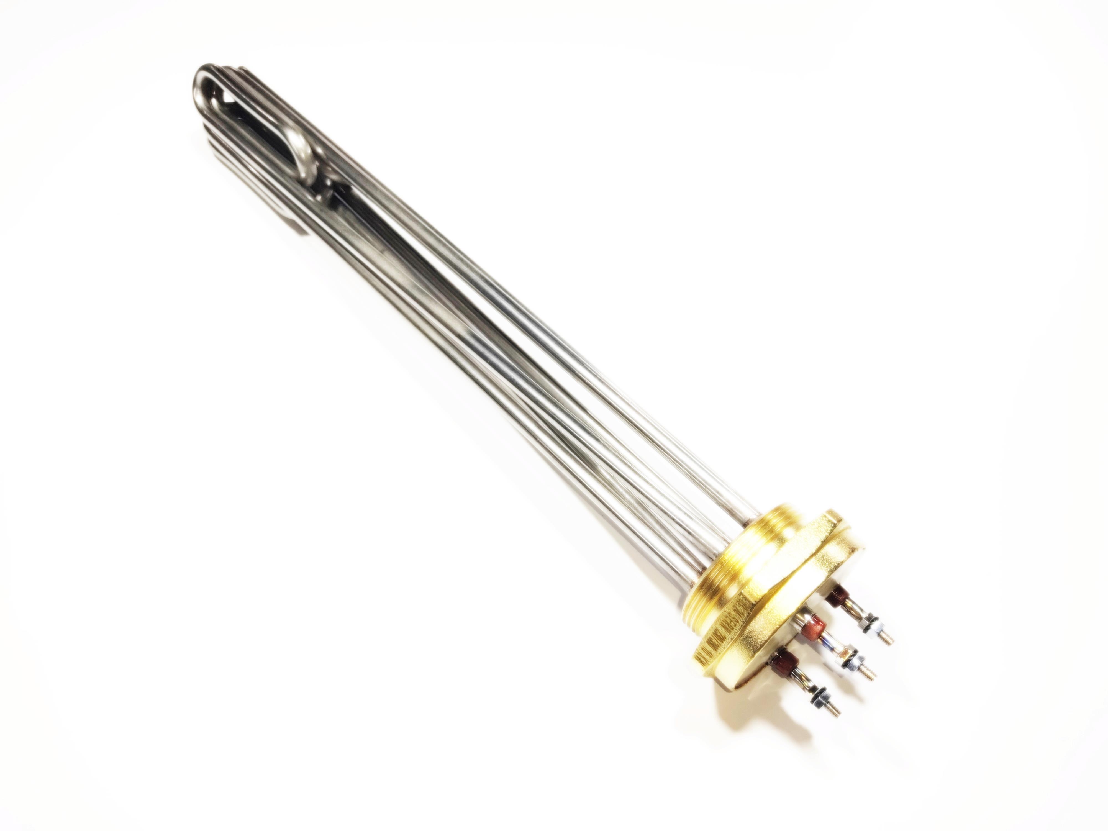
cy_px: 416
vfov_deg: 53.1
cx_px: 554
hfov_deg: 67.3
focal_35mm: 26
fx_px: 832
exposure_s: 1/50
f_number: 1.79
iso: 189
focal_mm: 4.74
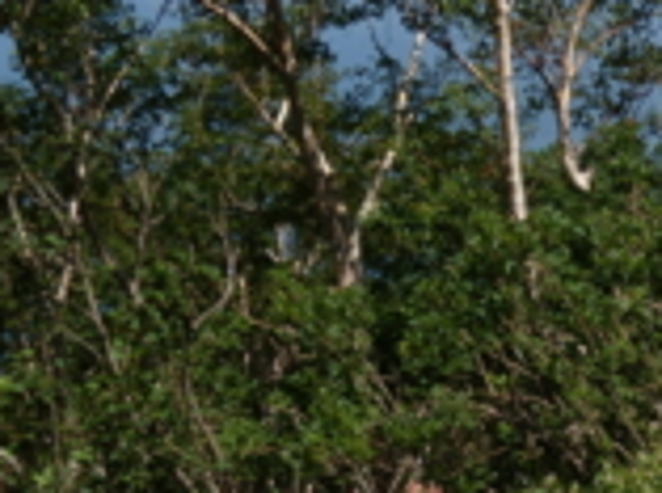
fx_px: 1755
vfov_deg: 15.8
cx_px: 839
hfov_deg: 19.8
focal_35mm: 92
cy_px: 455
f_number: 8.5
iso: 80
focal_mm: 6.4
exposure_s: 1/200
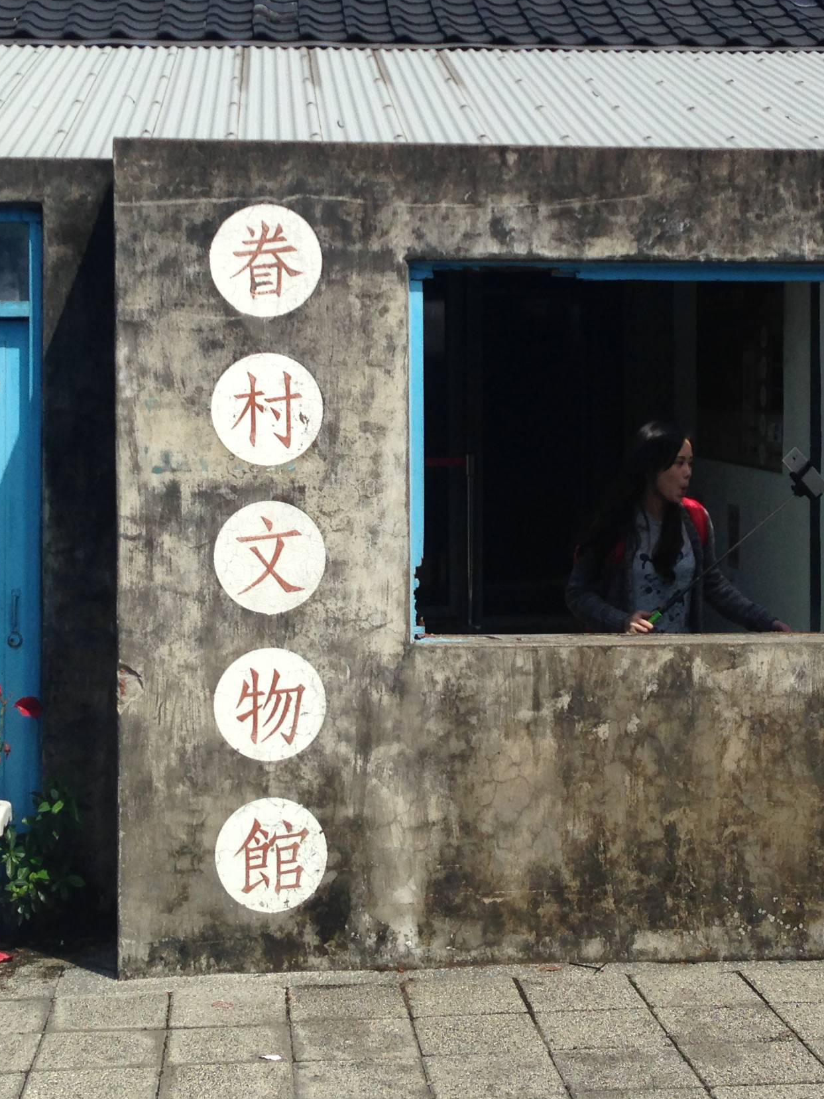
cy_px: 357
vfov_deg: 29.6
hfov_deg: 22.6
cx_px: 393
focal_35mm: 65
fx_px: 2063
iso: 50
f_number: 2.4
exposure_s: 1/2262
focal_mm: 4.12
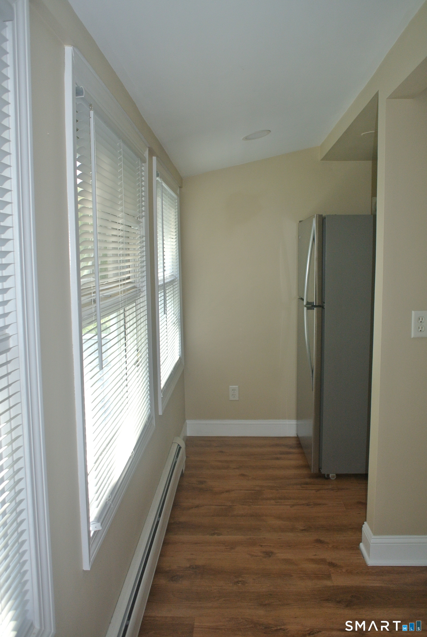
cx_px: 214
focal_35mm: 27
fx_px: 478
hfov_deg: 48.1
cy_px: 318
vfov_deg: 67.3
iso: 280
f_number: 2.8
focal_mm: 10
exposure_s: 1/60
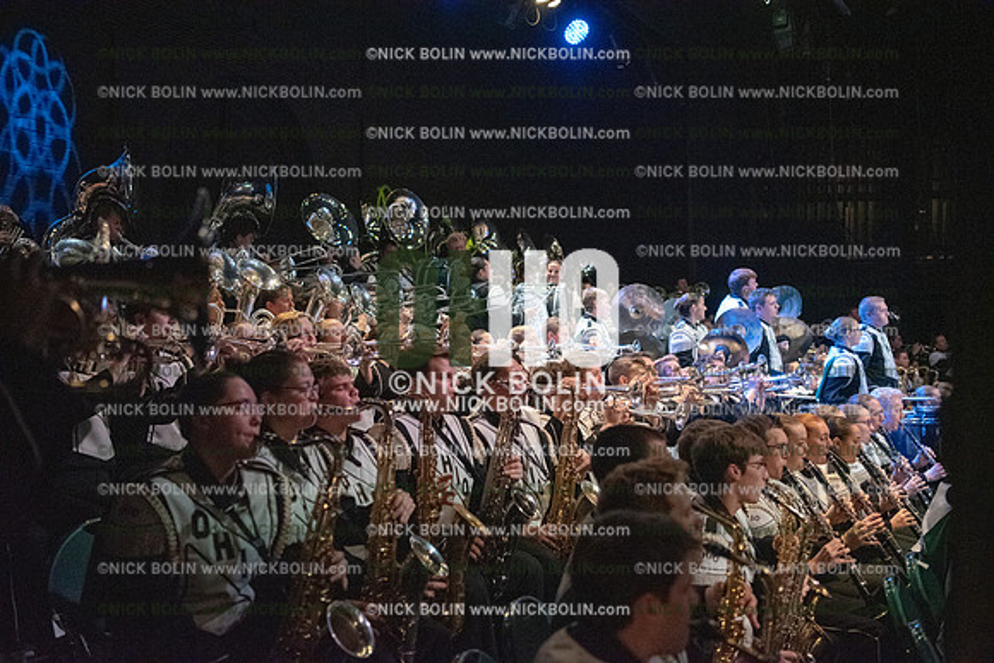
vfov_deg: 29.9
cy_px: 332
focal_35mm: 45
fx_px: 1243
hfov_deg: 43.6
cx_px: 497
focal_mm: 45
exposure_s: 1/2500
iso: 10000
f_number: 2.8
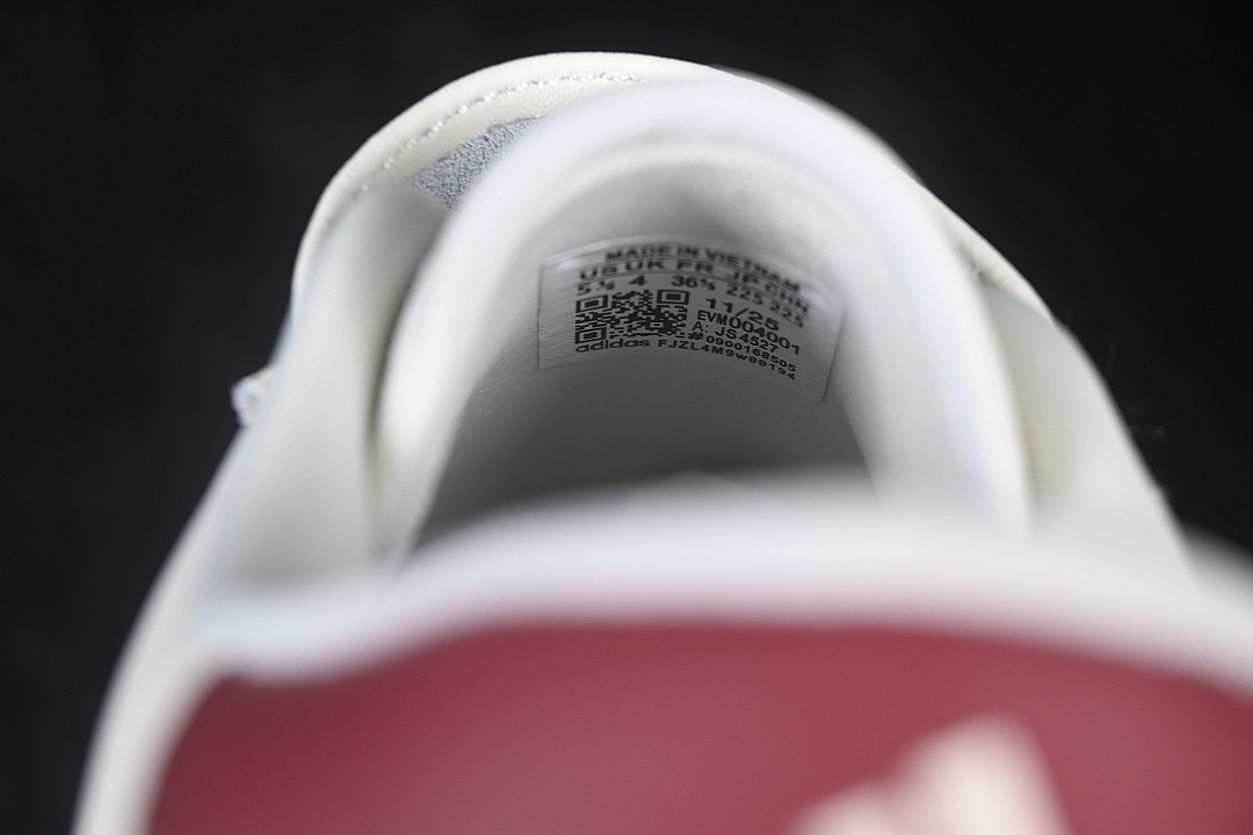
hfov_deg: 27.0
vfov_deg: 18.2
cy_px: 418
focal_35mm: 75
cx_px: 626
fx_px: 2610
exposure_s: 1/80
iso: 160
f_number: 6.3
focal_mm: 50
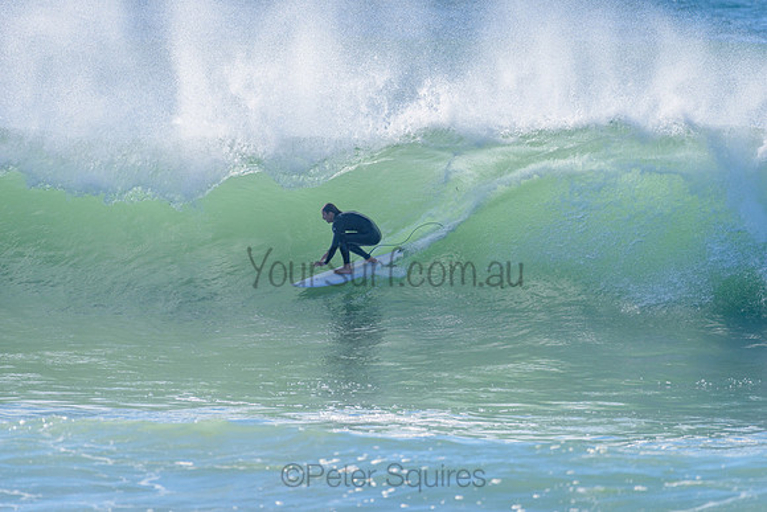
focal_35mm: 511
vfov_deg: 2.7
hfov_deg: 4.0
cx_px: 388
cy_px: 256
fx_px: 10879
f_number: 5.6
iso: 250
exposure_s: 1/2000
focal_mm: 500
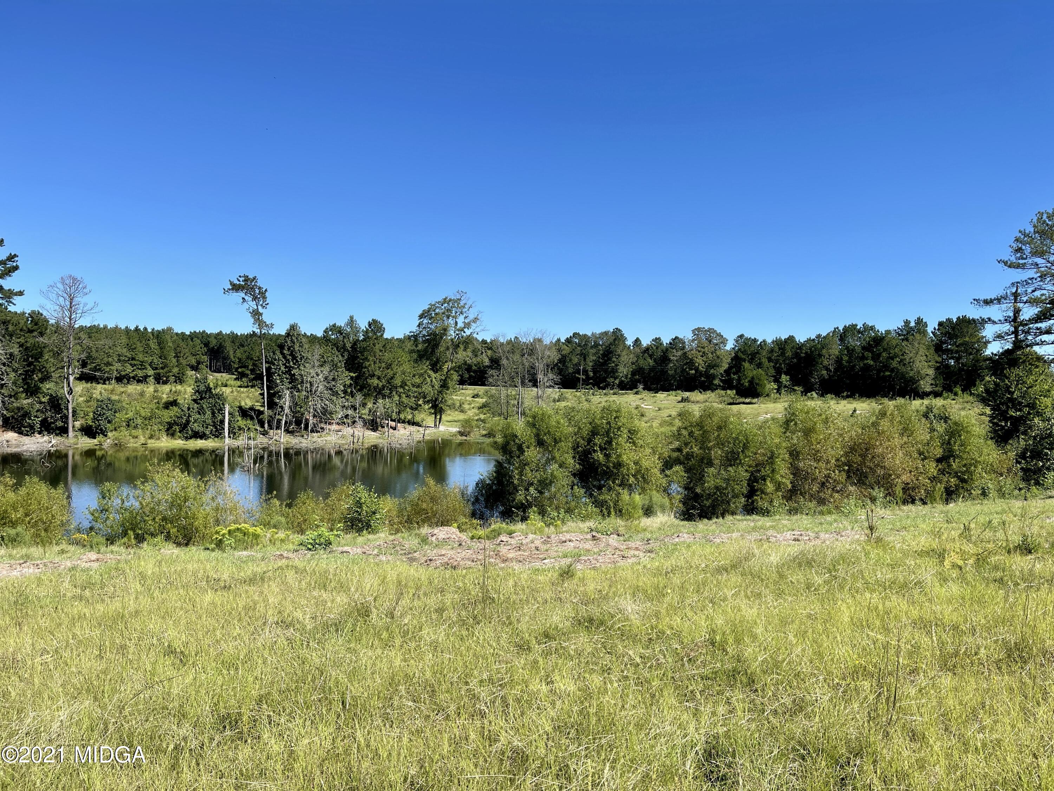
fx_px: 792
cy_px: 396
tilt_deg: -2.0
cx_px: 527
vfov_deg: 53.1
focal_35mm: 26
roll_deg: -1.5
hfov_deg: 67.3
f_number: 1.6
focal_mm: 5.1
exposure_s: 1/2924
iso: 32
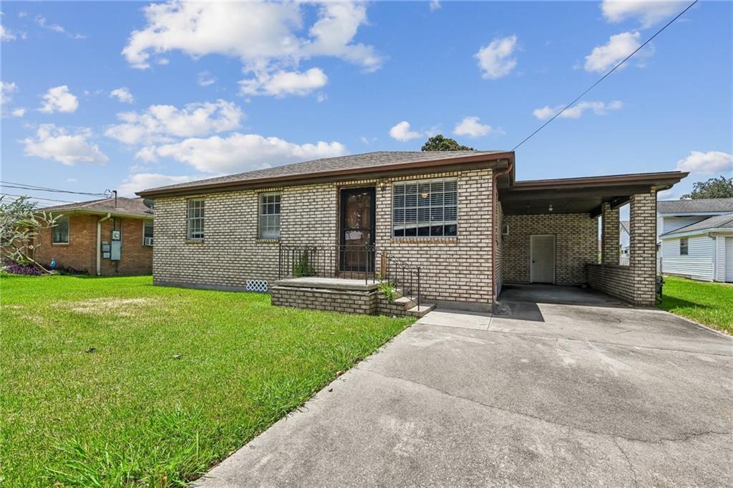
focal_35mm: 16
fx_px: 326
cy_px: 244
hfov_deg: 96.8
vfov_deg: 73.7
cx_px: 366
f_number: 11
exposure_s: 1/640
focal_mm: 16
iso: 400
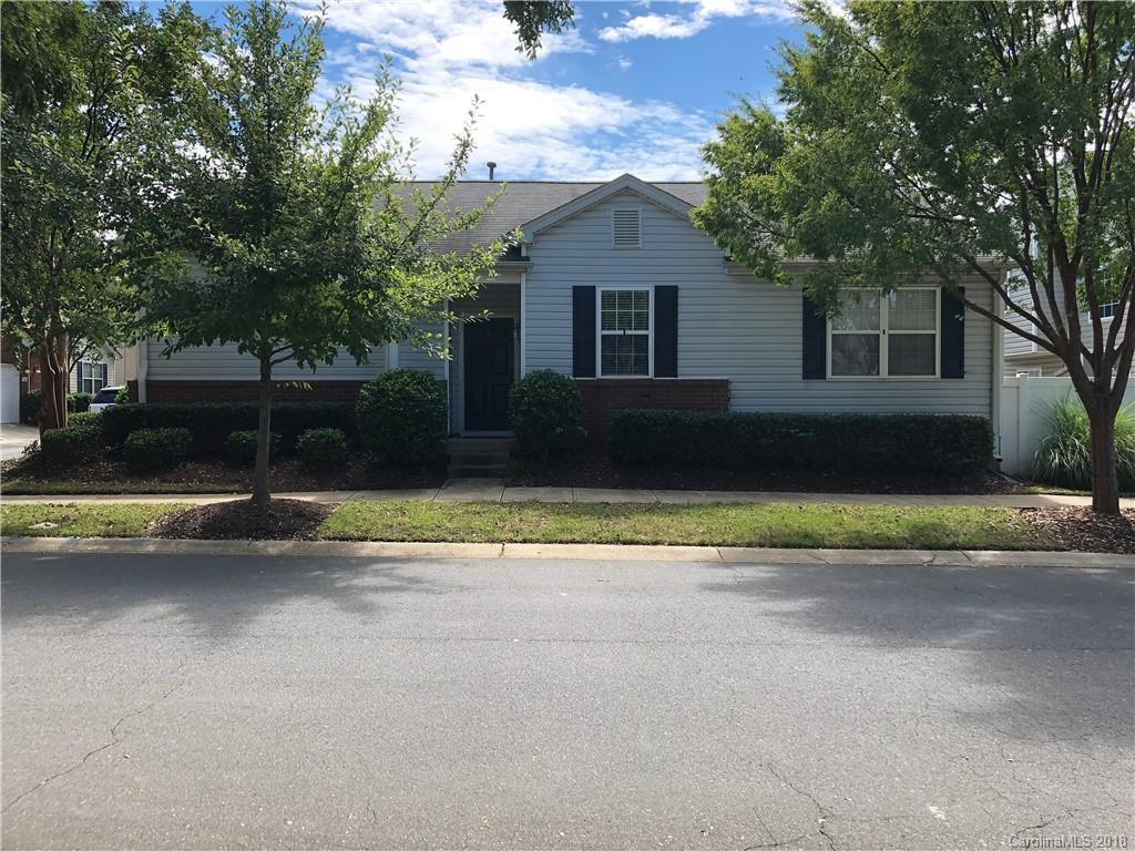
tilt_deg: -0.1
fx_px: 918
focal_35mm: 28
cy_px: 426
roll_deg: +0.2
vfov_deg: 49.7
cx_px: 568
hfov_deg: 63.4
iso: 20
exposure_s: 1/666
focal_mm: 4
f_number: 1.8
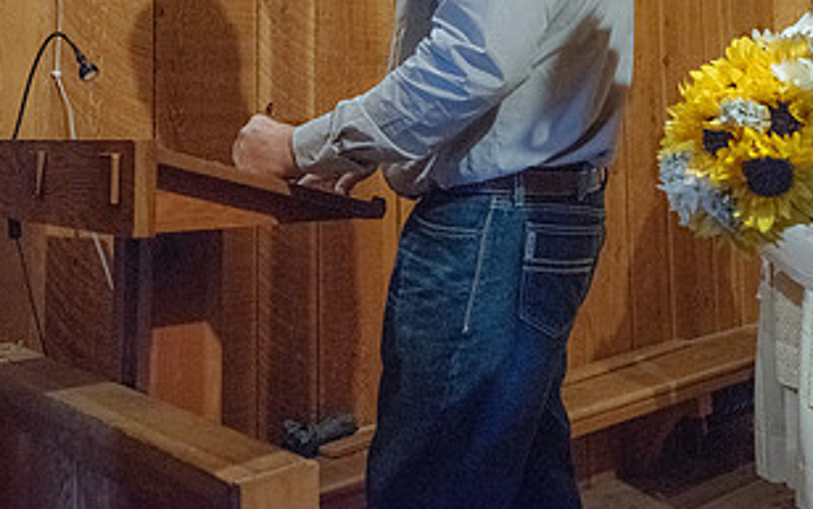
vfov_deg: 26.7
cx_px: 401
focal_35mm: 46
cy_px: 15
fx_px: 1020
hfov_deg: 43.5
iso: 5000
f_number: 4
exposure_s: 1/125
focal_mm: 24
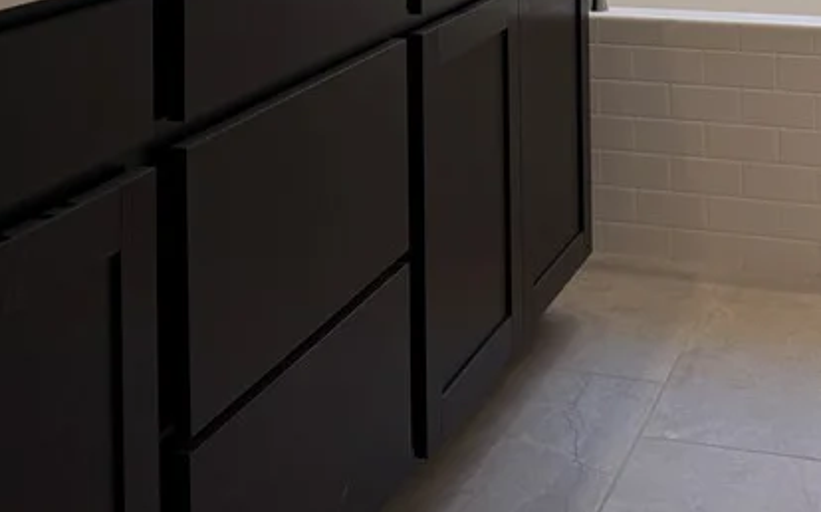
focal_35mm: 63
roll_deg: +0.3
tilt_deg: -0.4
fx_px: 1408
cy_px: -218
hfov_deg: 32.4
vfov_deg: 18.6
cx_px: 500
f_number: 1.78
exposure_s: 1/314
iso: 80
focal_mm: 6.76
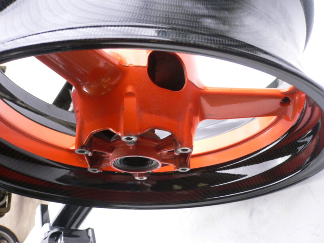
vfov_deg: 40.7
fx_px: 328
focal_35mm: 35
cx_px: 162
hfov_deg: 52.6
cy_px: 122
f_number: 2.8
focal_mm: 5.8
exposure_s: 1/40
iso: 100
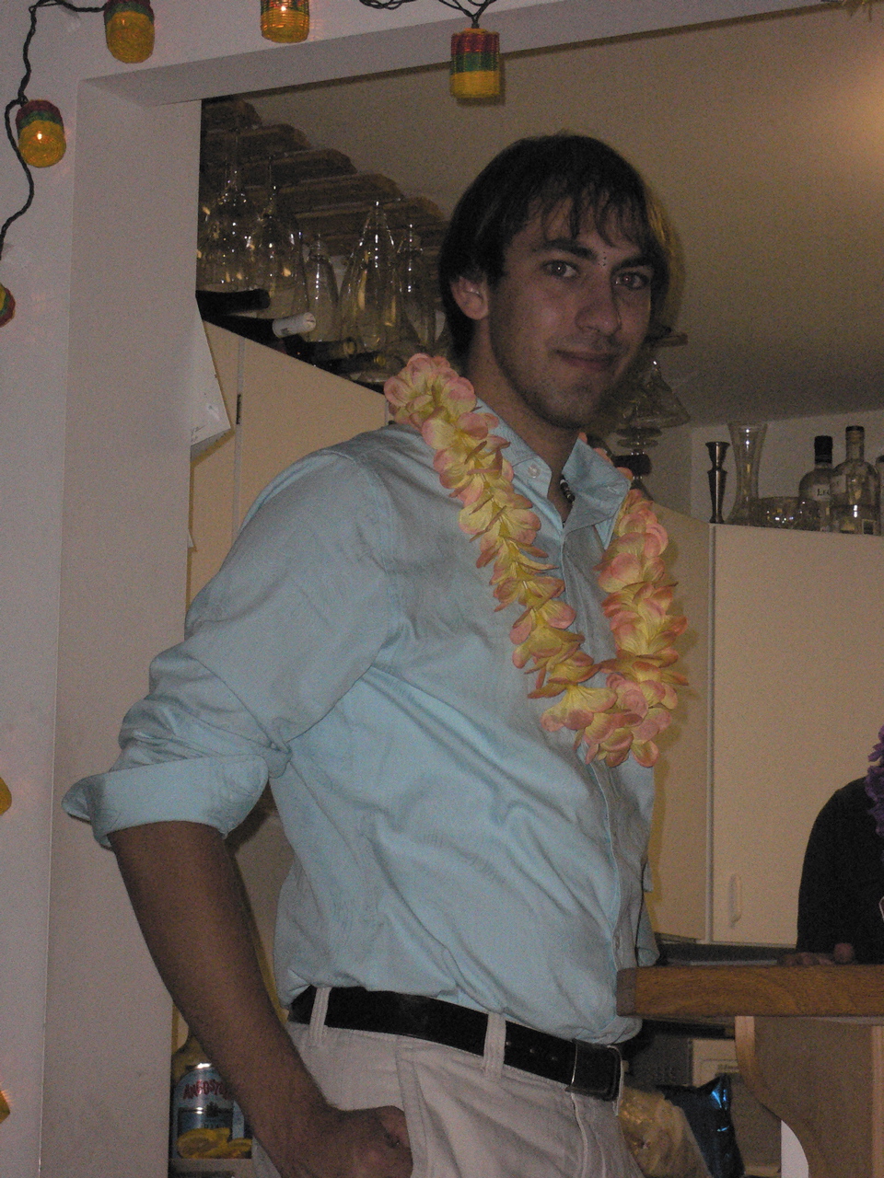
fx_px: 3575
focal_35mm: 105
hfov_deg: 14.1
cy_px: 589
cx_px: 442
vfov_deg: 18.7
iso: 400
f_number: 5
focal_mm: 17.4
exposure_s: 1/60
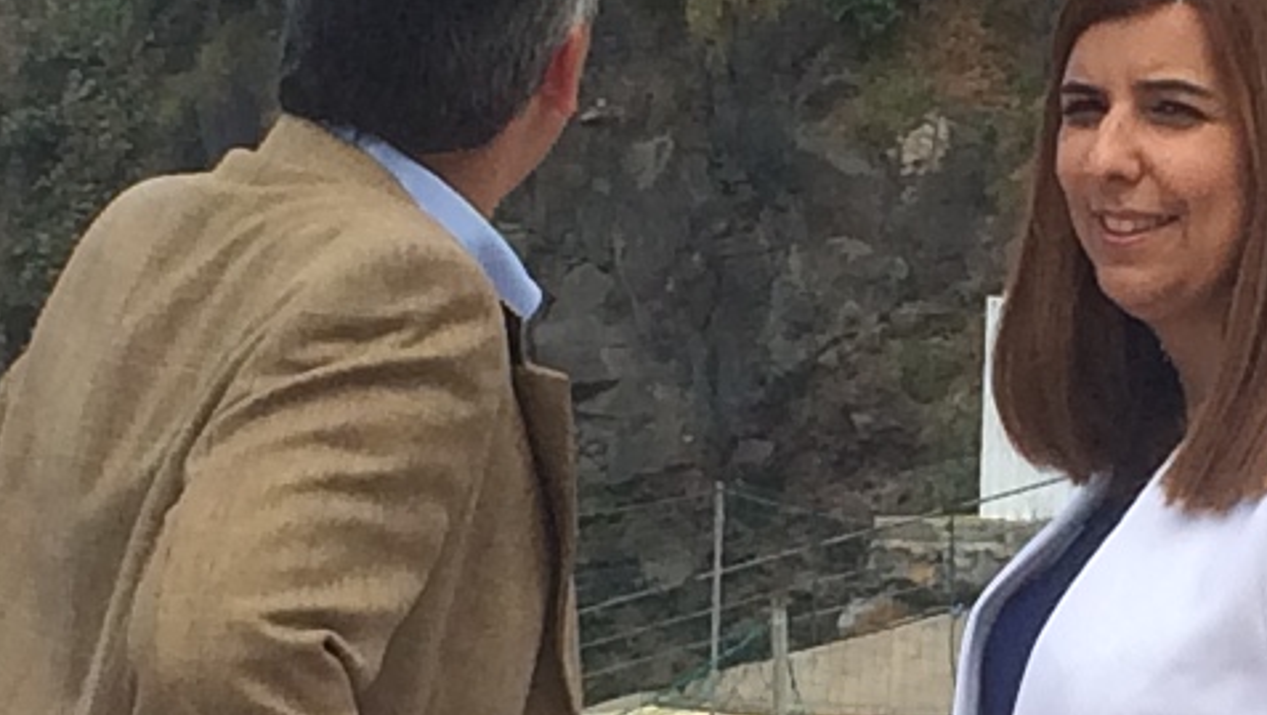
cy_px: 617
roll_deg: -1.8
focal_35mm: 216
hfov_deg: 9.9
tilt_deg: -2.0
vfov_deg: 5.6
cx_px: 1089
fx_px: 7261
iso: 32
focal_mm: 4.15
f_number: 2.2
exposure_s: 1/1953
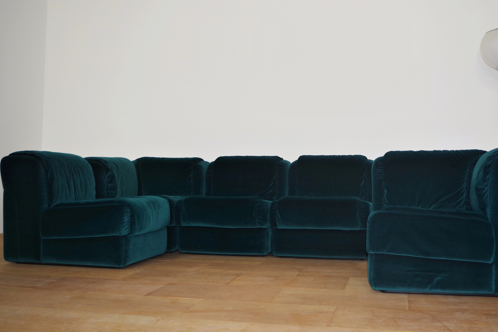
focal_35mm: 36
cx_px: 279
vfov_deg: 36.8
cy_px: 146
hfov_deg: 53.0
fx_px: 498
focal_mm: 21.25
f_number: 4
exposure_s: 1/50
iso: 200
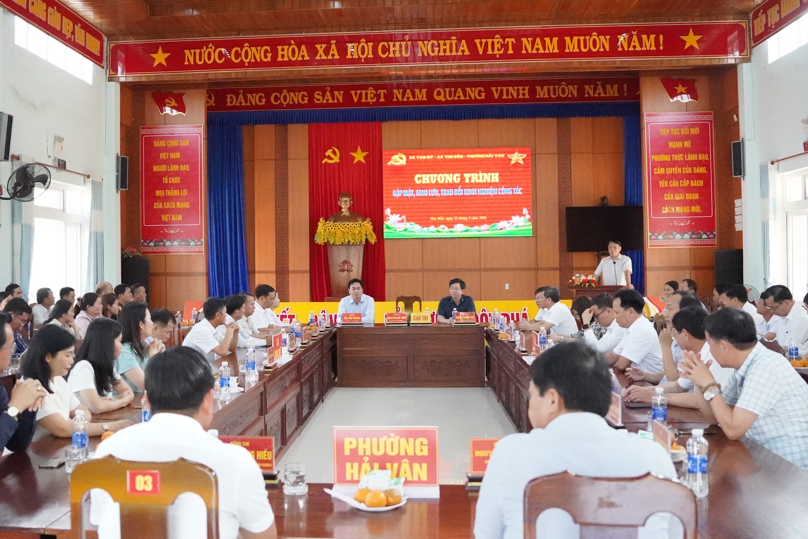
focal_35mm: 39
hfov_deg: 49.3
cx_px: 326
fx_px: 875
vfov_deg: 34.2
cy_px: 246
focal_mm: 24
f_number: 2.8
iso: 32000
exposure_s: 1/4000
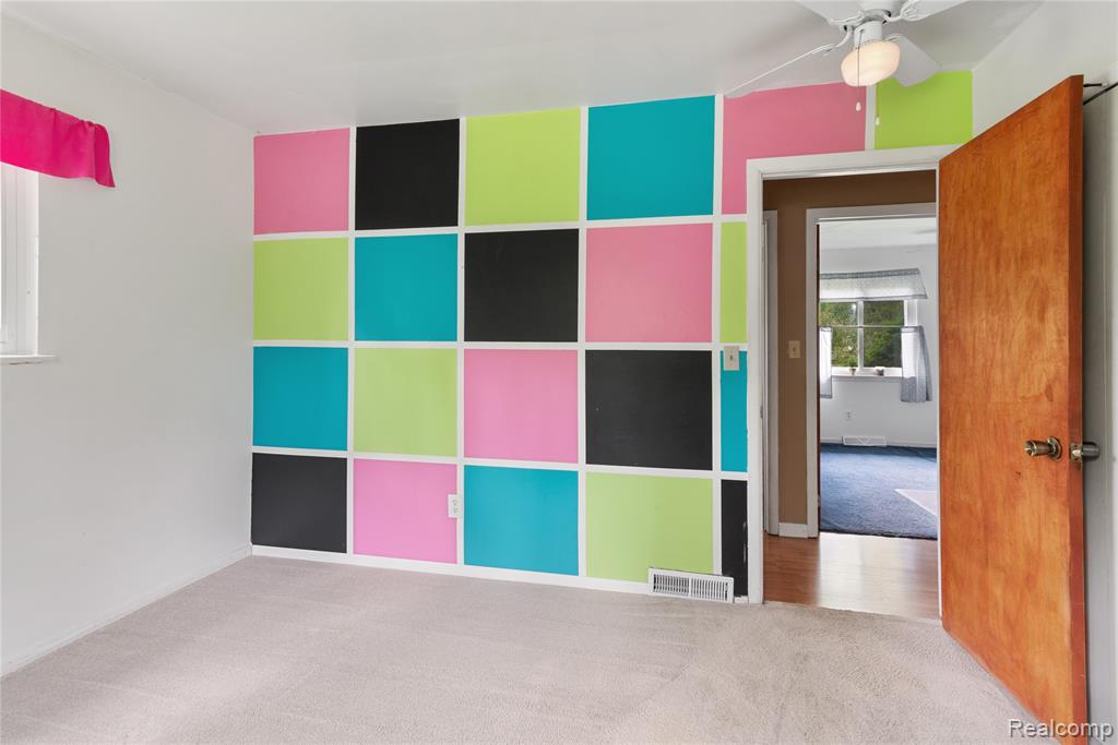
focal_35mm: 17
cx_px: 559
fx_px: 528
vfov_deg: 70.5
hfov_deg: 93.3
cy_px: 372
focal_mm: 17
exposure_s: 1
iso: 400
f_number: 9
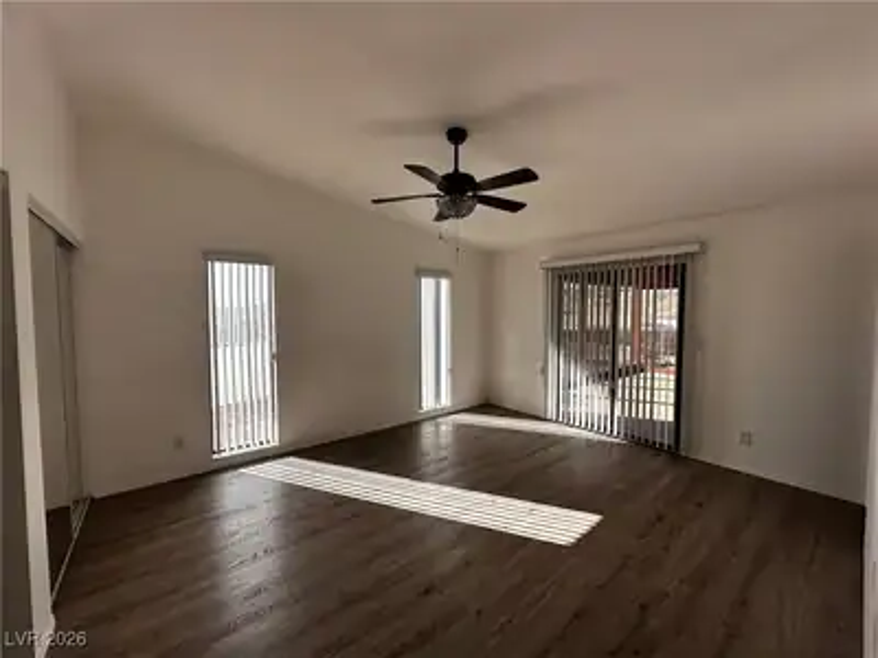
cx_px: 439
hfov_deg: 102.1
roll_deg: +0.4
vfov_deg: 85.7
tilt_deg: -2.9
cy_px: 329
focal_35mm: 14
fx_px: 355
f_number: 2.2
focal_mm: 2.22
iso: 40
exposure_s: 1/520
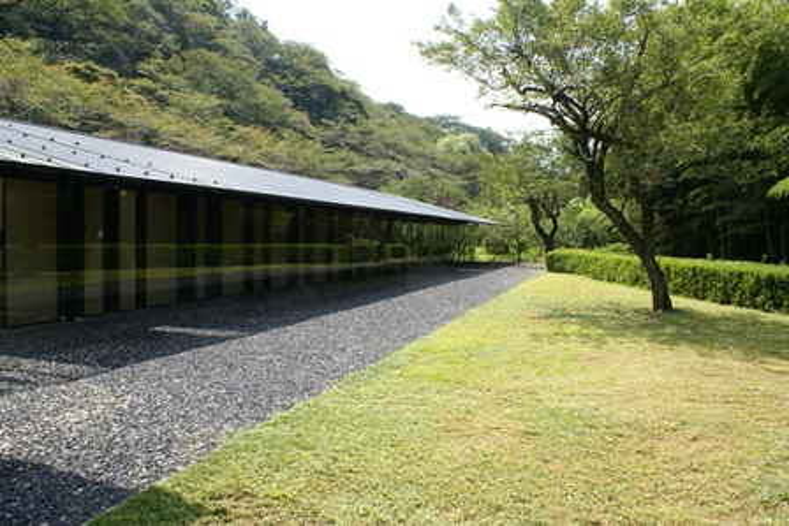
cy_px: 263
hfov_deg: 67.4
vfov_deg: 48.0
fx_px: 592
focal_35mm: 27
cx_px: 394
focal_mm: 18
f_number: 10
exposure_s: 1/80
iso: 100
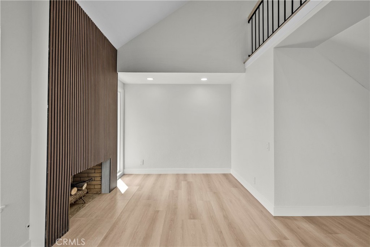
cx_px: 185
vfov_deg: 73.8
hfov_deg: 96.7
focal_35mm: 16
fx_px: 164
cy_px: 124
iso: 250
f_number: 9
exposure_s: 1/25
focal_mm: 16
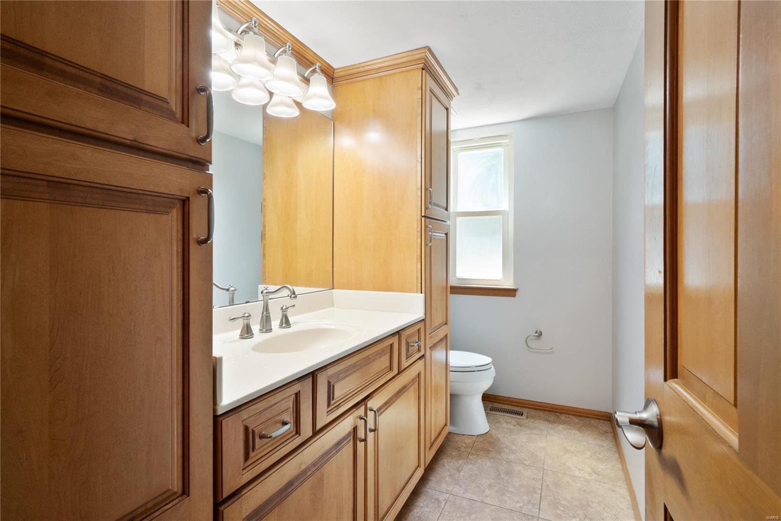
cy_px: 260
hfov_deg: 96.7
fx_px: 347
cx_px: 390
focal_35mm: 16
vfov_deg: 73.7
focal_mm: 8
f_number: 8
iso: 400
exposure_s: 1/8
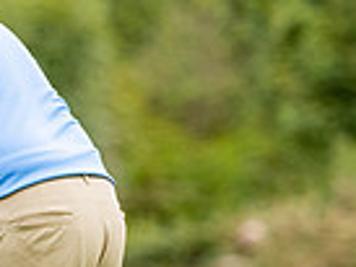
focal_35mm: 976
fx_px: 10046
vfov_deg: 1.5
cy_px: 293
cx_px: -346
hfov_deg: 2.0
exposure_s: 1/1000
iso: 200
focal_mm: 160
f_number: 2.8
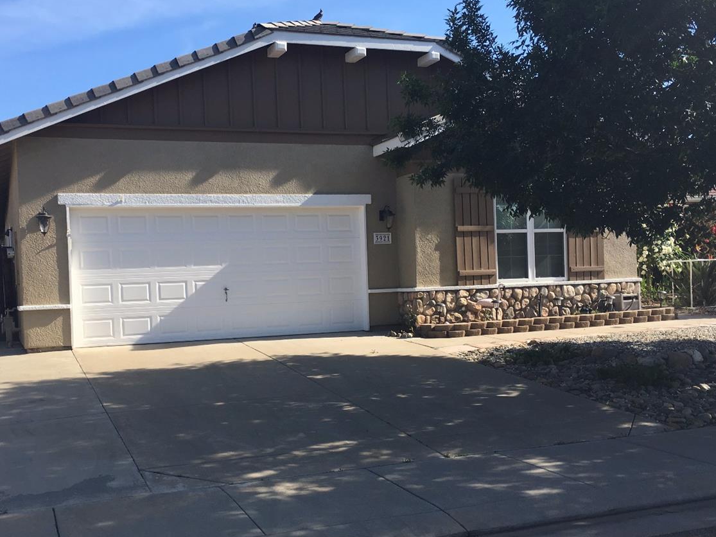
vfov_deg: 36.7
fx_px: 807
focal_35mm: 39
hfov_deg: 47.7
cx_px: 297
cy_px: 307
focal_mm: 4.15
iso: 25
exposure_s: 1/1068
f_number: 2.2
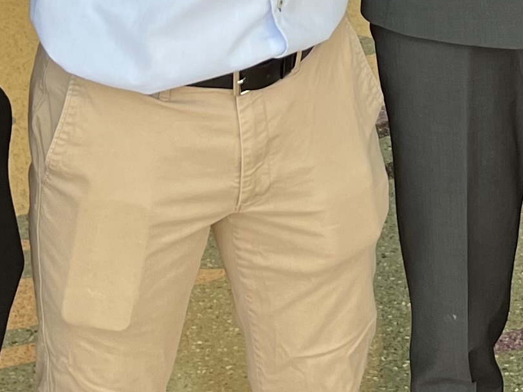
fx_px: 1948
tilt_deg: -6.1
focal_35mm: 129
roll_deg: -0.3
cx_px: 562
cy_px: -343
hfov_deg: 14.9
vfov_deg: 10.7
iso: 40
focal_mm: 5.1
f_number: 1.6
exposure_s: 1/122
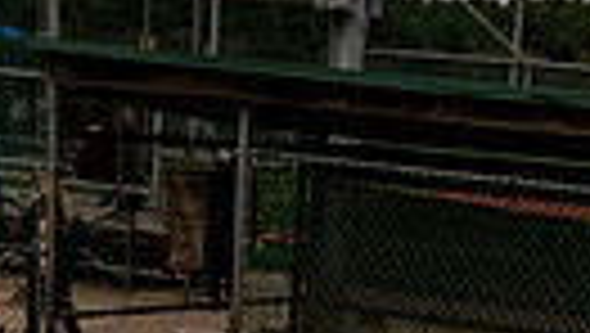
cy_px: 968
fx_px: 1801
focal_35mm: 115
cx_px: 356
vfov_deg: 8.8
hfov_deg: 18.6
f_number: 8
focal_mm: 32
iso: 100
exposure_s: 1/250
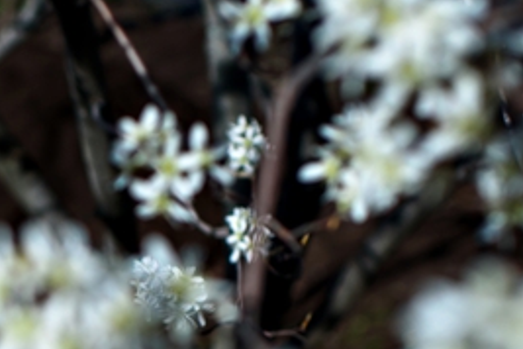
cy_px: 370
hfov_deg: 17.0
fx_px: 1714
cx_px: 22
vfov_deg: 11.5
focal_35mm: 118
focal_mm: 35
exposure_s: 1/3200
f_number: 2.8
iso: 100
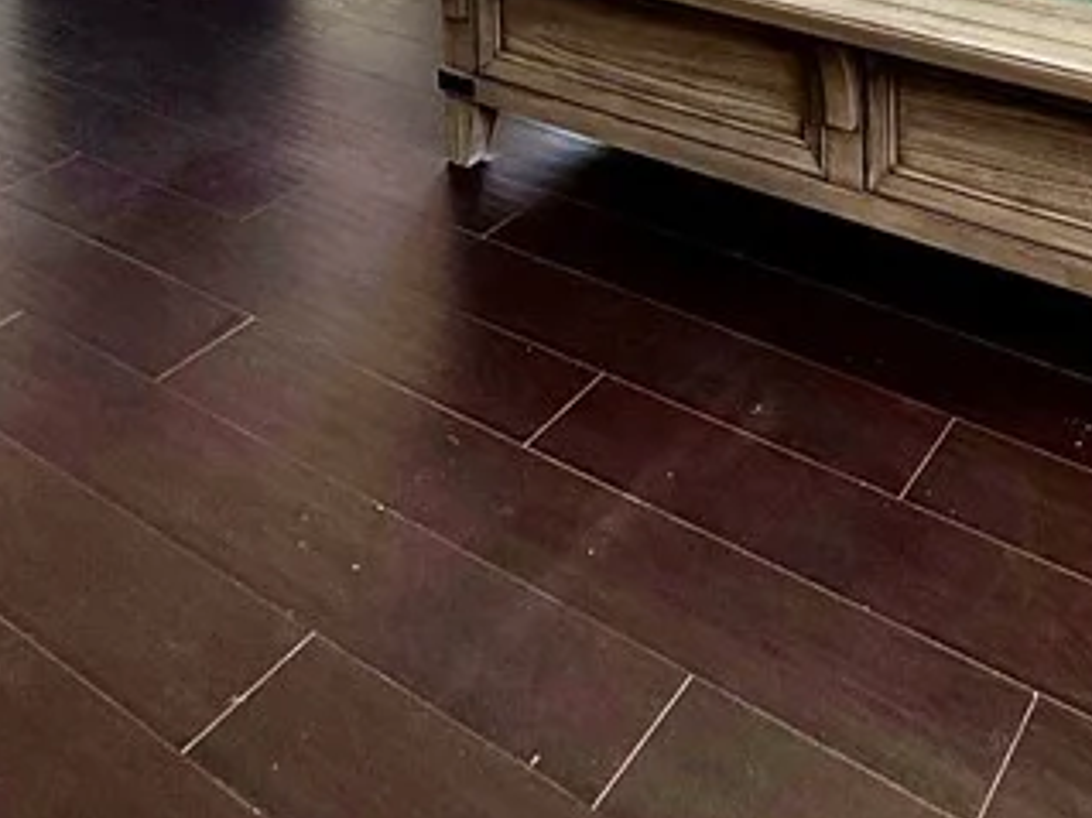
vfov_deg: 23.7
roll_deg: +1.0
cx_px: 760
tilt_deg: -2.2
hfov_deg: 41.3
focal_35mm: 45
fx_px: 1419
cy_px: -486
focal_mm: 2.22
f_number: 2.2
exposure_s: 1/99
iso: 64
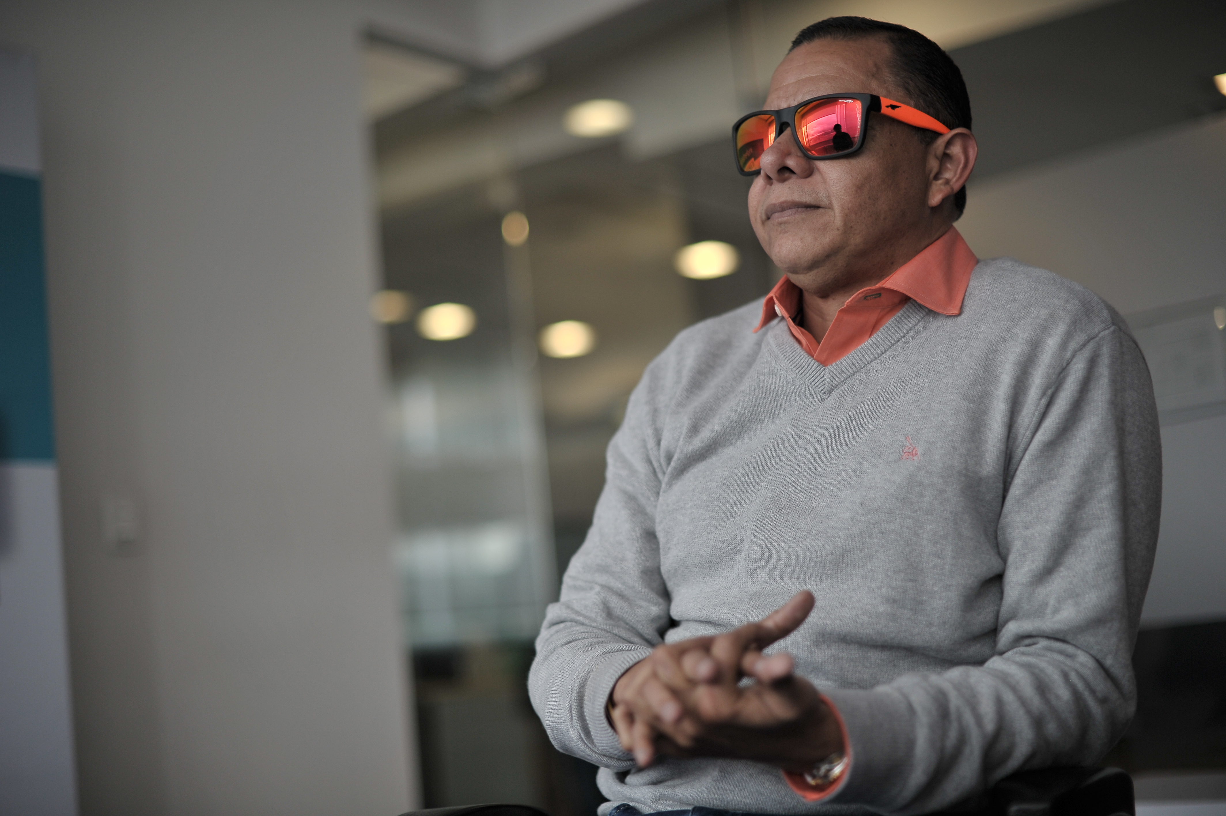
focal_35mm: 50
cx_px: 613
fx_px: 1702
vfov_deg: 27.0
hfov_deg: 39.6
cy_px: 408
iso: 400
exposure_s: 1/1000
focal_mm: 50
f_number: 1.8
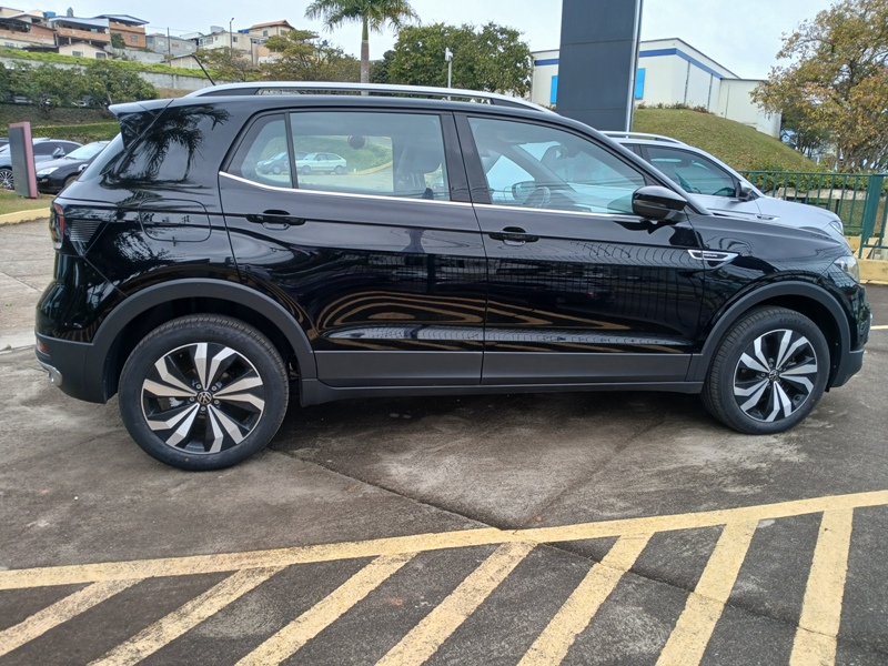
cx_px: 444
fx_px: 667
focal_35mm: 26
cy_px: 333
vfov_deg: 53.1
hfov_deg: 67.3
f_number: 1.8
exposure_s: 1/120
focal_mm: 3.98
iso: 32
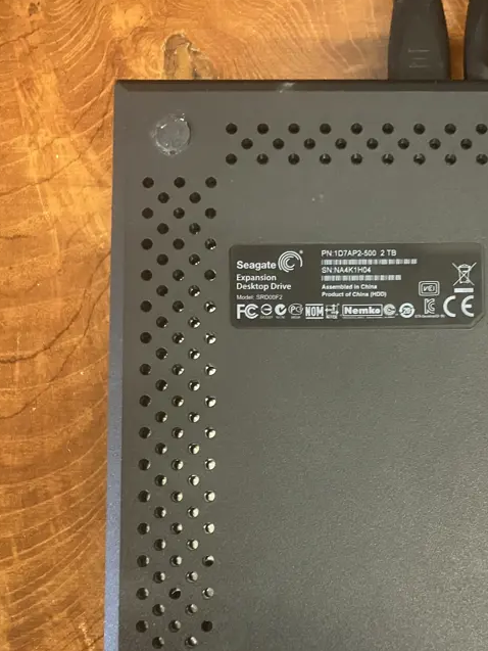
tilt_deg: -84.2
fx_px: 846
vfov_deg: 41.1
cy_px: 469
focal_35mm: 45
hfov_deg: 31.8
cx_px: 348
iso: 400
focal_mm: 3.99
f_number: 1.8
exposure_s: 1/33
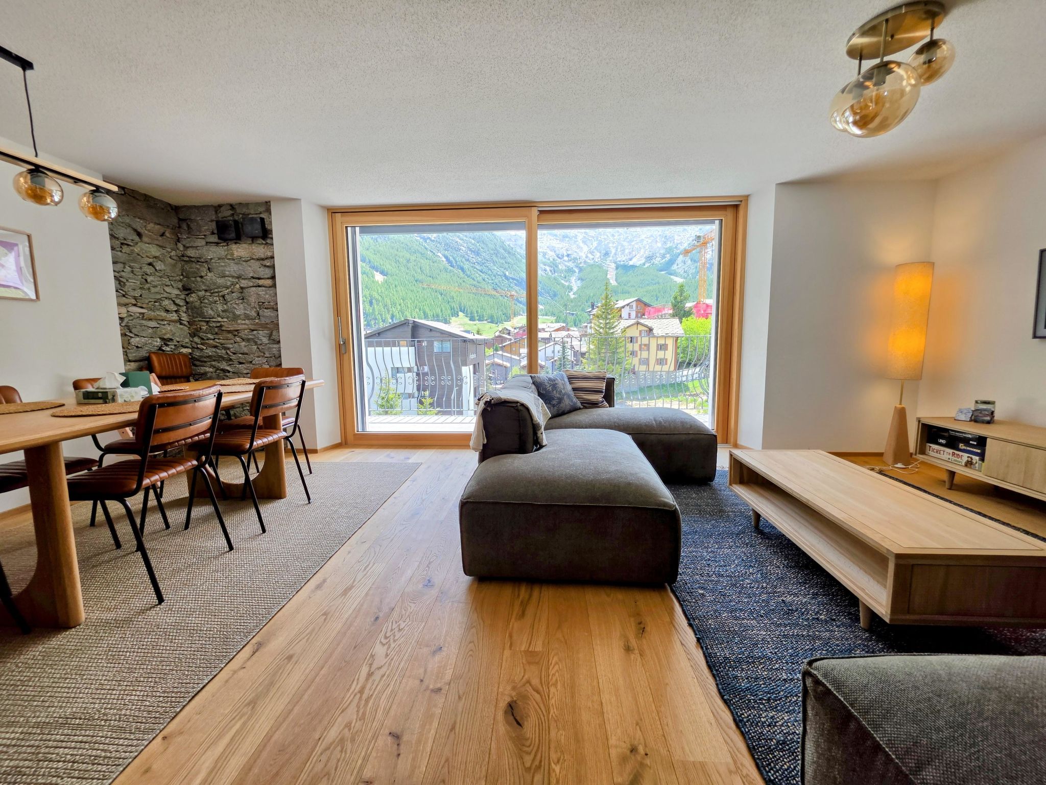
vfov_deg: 89.9
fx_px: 393
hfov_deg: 106.2
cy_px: 392
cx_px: 523
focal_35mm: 13
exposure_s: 1/105
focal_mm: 2.2
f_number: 1.9
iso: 16
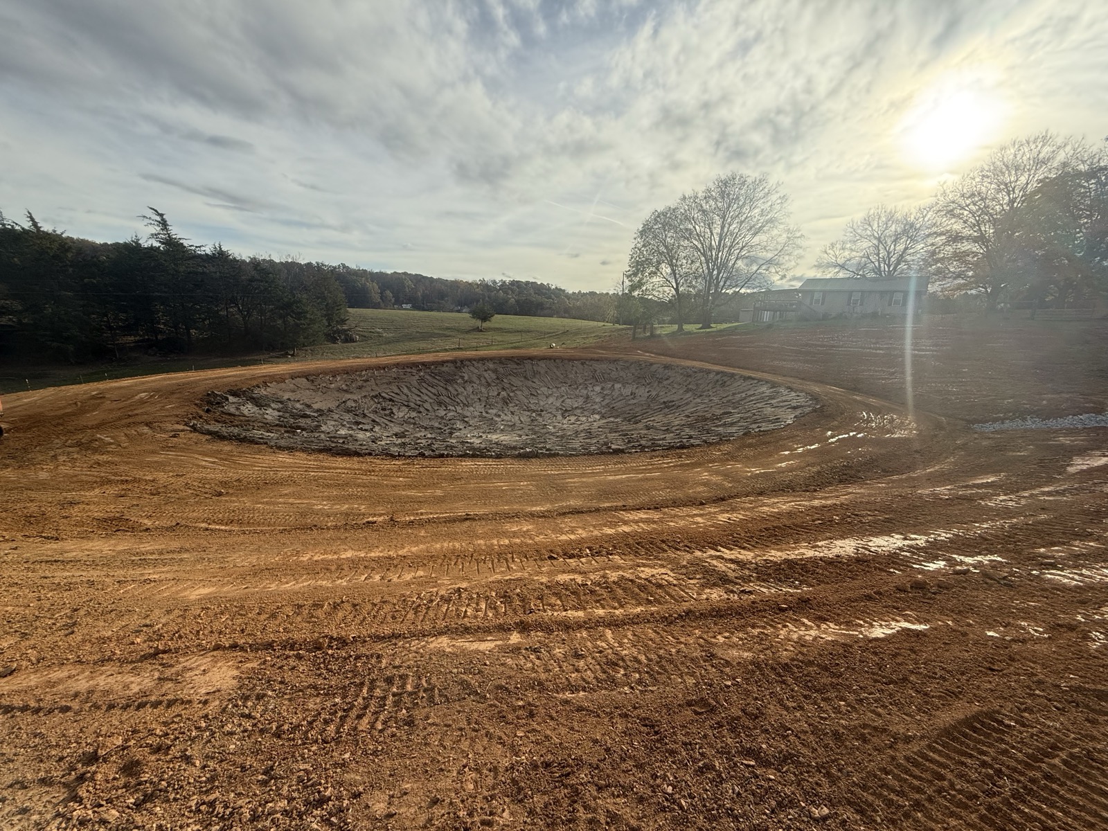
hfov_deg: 102.1
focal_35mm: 14
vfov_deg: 85.7
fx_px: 448
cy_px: 416
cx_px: 554
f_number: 2.2
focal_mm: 2.22
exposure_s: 1/1534
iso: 64
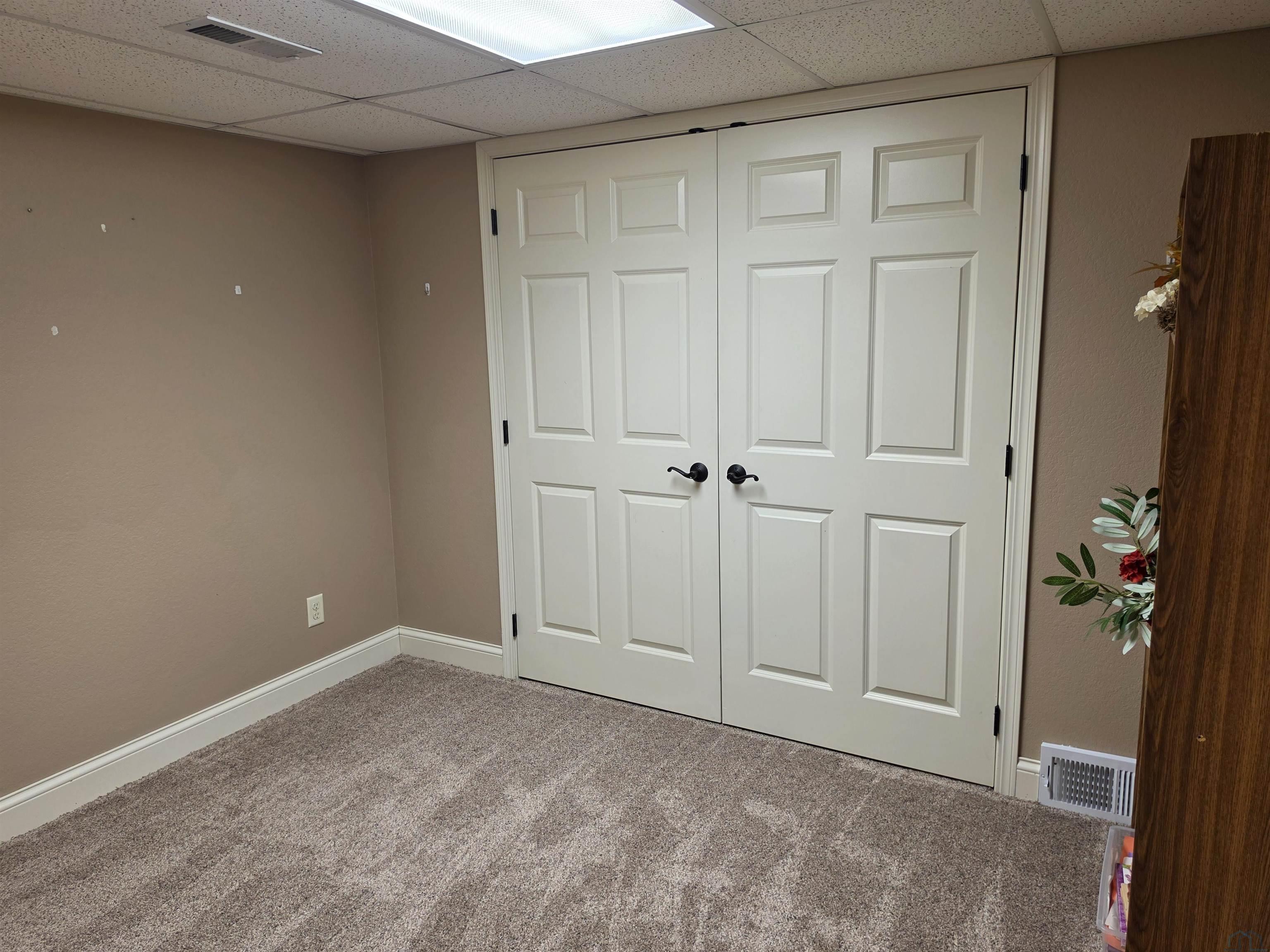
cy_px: 476
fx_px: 844
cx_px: 635
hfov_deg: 73.9
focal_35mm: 23
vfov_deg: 58.9
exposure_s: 1/120
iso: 100
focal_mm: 6.5
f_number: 1.4
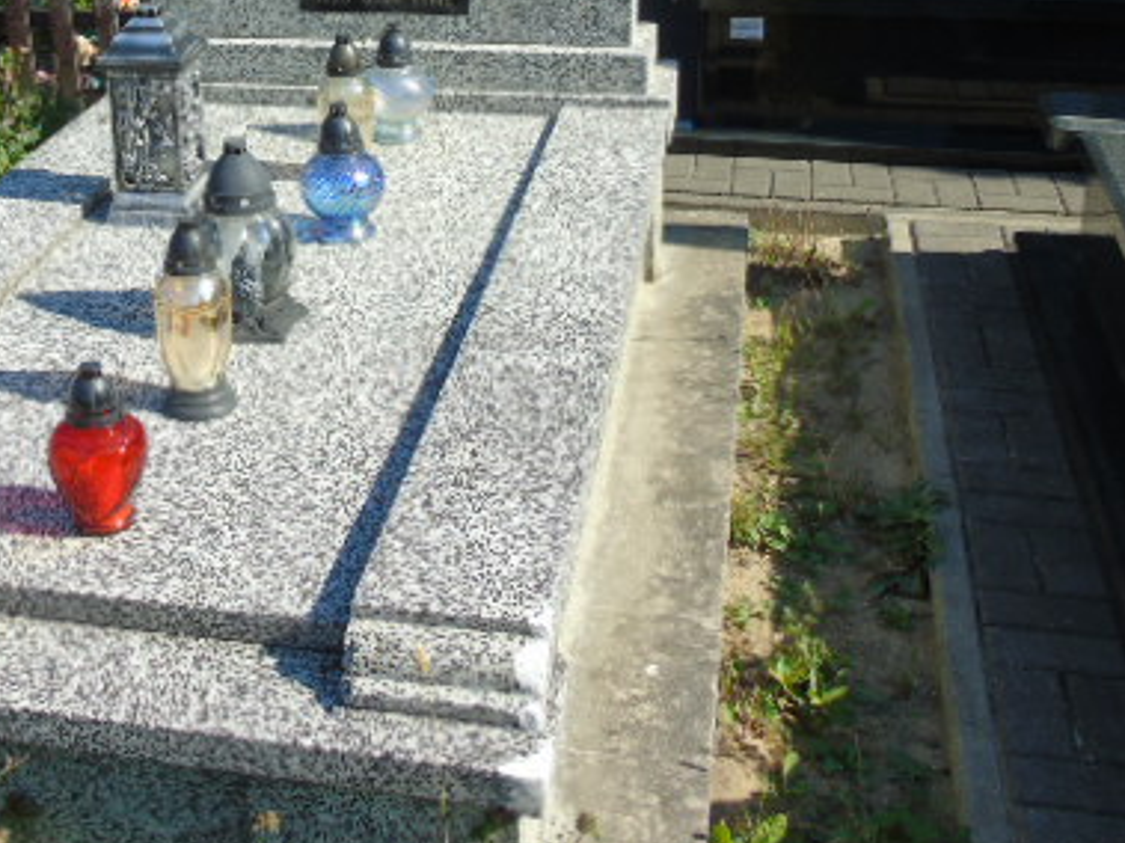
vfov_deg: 29.0
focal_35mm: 49
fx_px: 1592
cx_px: 341
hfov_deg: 38.3
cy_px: 172
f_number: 3.6
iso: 80
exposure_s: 1/500
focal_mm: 5.2
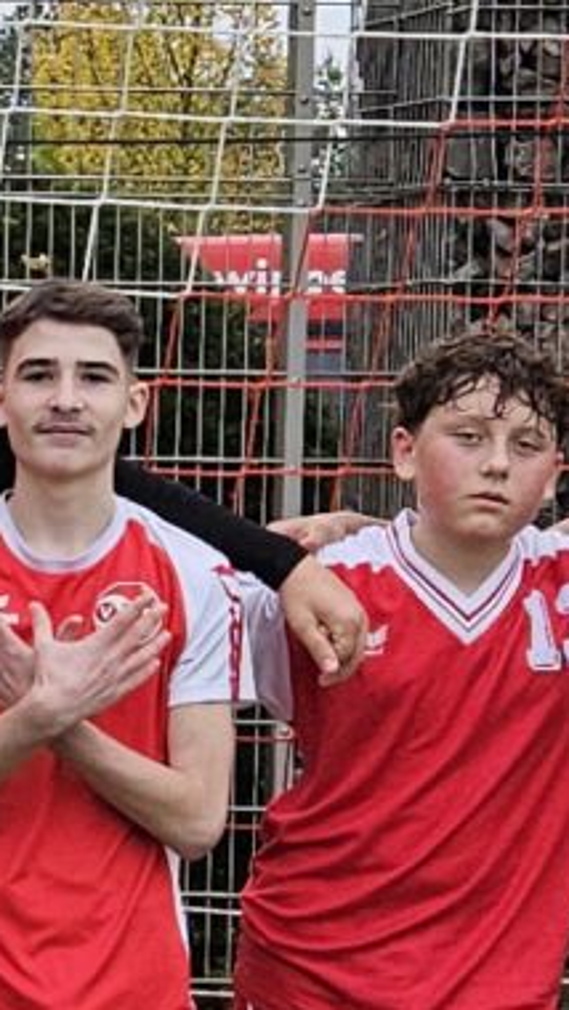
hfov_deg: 6.8
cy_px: 675
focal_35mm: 169
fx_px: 4529
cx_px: -776
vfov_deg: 12.7
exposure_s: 1/719
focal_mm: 5.4
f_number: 1.8
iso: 50
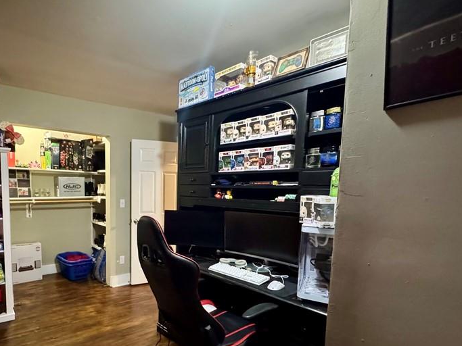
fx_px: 280
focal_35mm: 21
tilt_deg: -5.0
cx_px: 149
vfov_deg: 62.7
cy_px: 213
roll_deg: -0.6
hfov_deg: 76.2
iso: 1250
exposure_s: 1/40
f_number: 2.2
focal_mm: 2.22
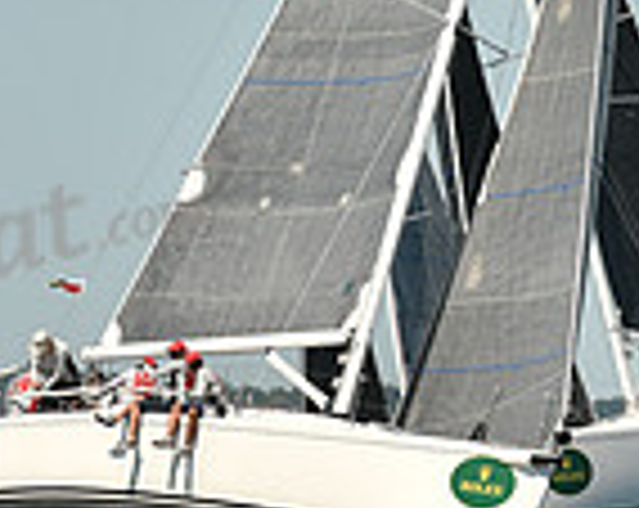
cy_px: -22
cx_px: 439
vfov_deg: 2.0
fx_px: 14494
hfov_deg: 2.5
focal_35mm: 768
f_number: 7.1
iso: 250
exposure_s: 1/1250
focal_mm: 200
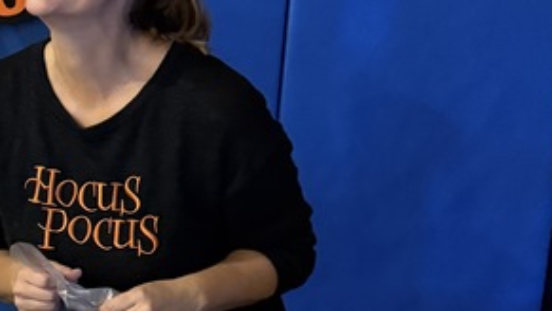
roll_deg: +0.4
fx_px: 1347
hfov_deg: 21.6
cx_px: -99
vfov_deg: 13.1
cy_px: 273
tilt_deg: -16.2
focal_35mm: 92
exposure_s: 1/39
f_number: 1.78
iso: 1000
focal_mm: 6.76
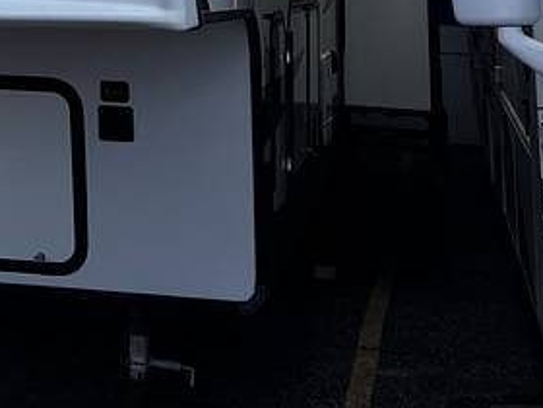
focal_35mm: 93
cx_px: 64
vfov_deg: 14.3
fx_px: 1459
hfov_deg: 20.7
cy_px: -291
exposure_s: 1/4115
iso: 50
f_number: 1.5
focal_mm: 5.7
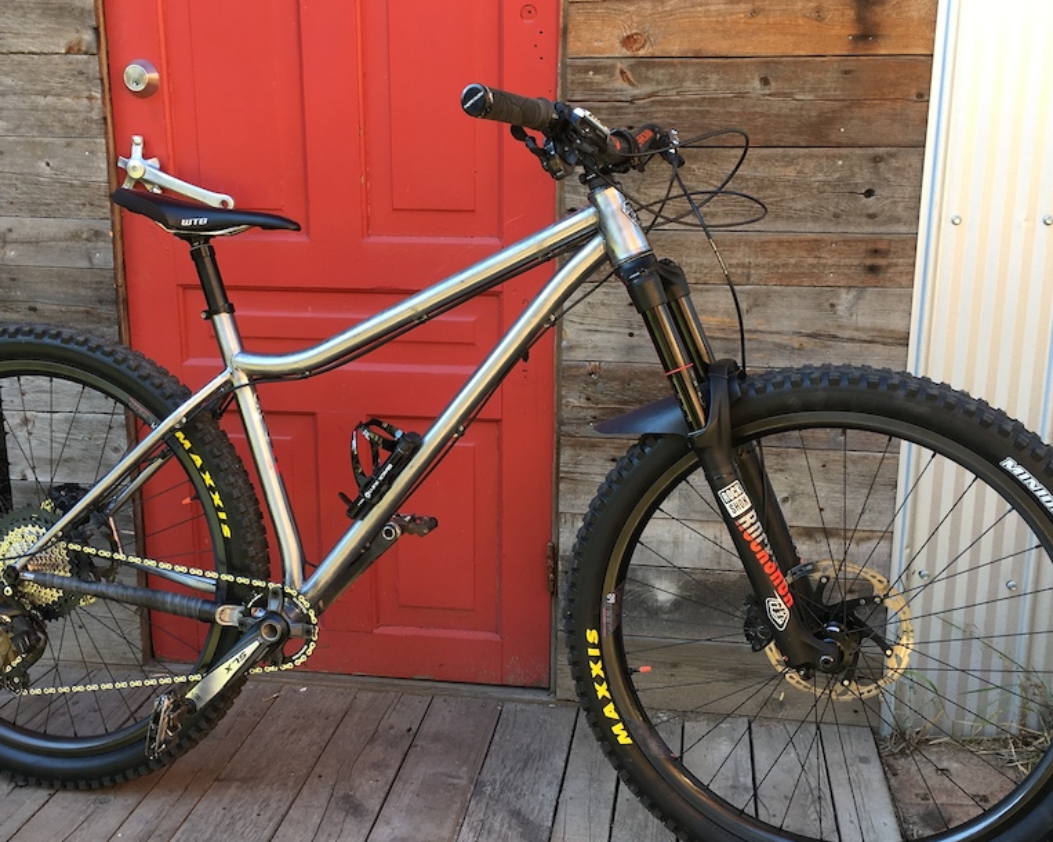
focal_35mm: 38
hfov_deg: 47.9
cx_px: 515
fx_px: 1184
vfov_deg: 39.1
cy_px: 446
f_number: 2.2
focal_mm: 4.15
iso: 25
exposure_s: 1/60
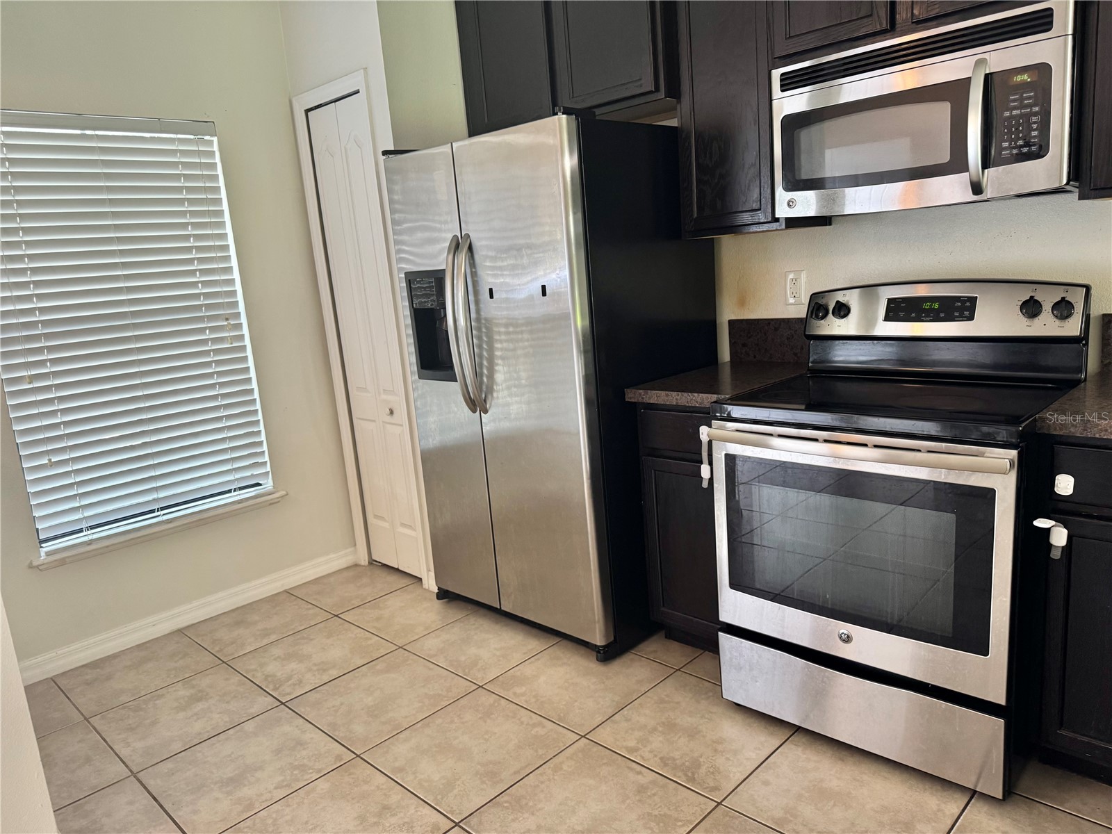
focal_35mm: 24
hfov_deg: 71.6
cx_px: 556
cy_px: 417
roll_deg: +4.8
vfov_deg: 56.8
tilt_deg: -12.8
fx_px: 771
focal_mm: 6.76
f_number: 1.78
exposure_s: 1/60
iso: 250
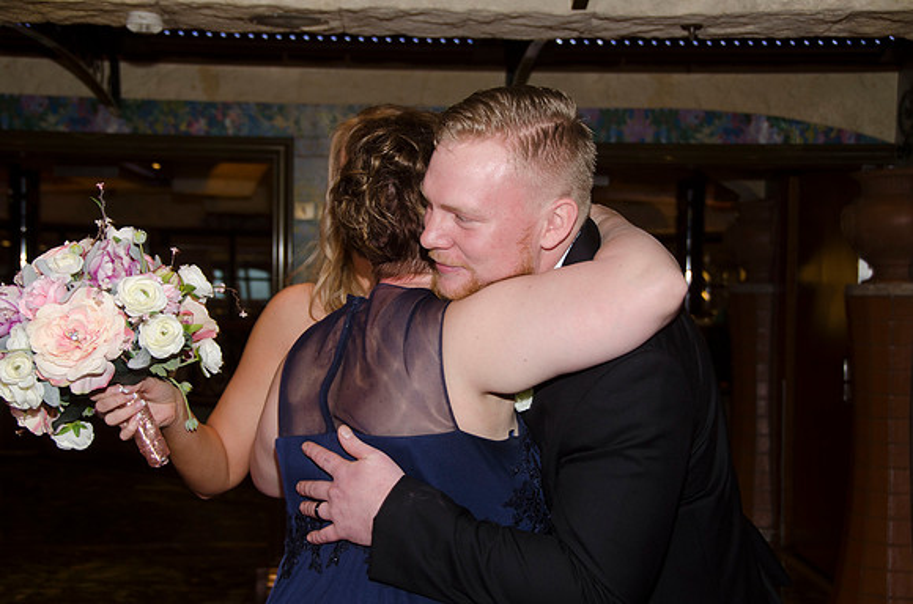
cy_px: 302
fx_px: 1518
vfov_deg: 22.5
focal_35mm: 60
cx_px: 456
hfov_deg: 33.5
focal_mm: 40
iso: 400
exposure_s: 1/60
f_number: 5.6
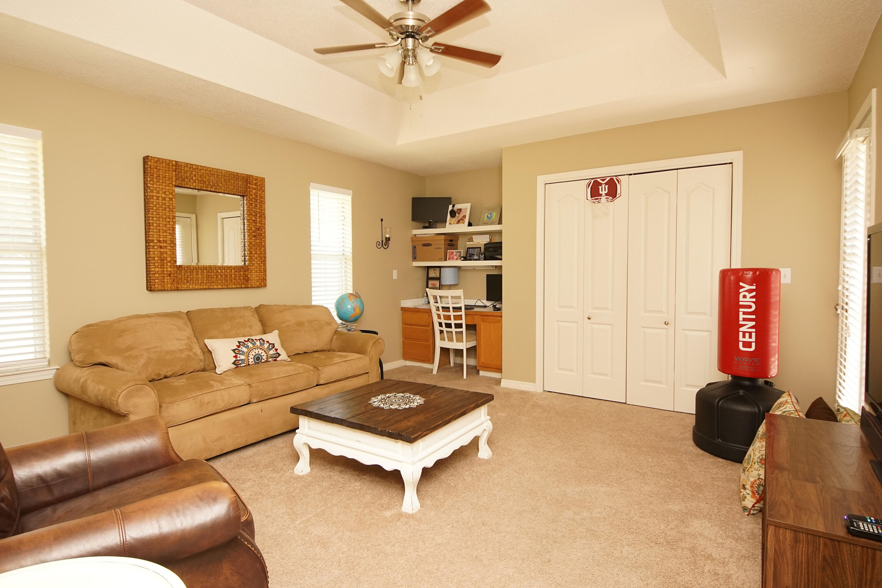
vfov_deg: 67.4
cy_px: 294
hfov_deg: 90.0
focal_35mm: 18
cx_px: 441
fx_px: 441
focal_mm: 12
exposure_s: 1/60
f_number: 4.5
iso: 1000
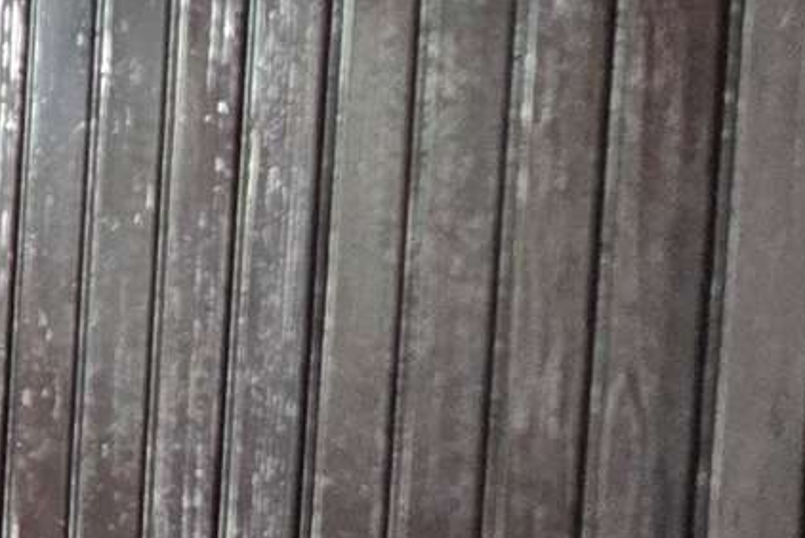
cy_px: 424
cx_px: -1824
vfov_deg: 7.9
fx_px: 3893
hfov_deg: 8.9
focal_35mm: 174
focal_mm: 6.3
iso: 400
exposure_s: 1/120
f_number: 1.7
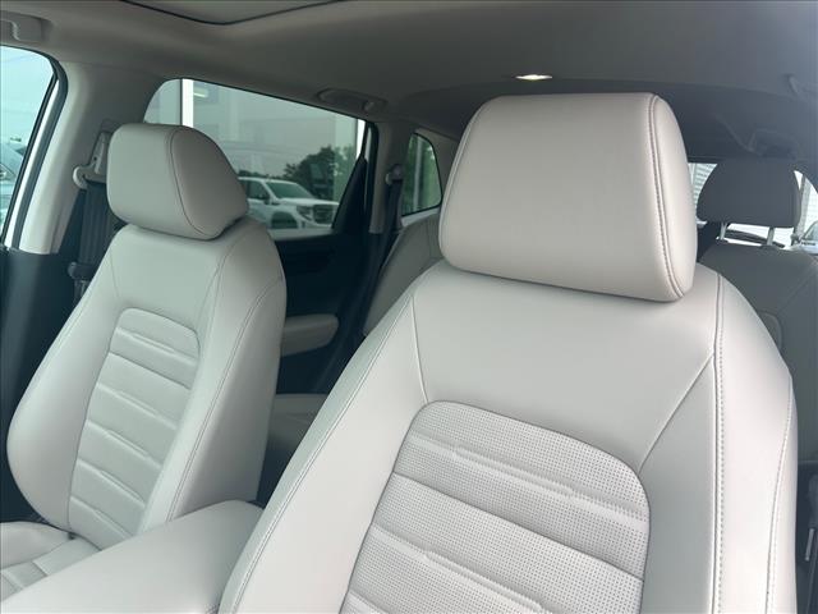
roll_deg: -3.3
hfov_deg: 67.3
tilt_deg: -9.2
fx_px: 614
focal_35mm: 26
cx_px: 409
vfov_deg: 53.1
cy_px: 307
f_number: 1.5
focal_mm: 5.7
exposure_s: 1/572
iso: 50
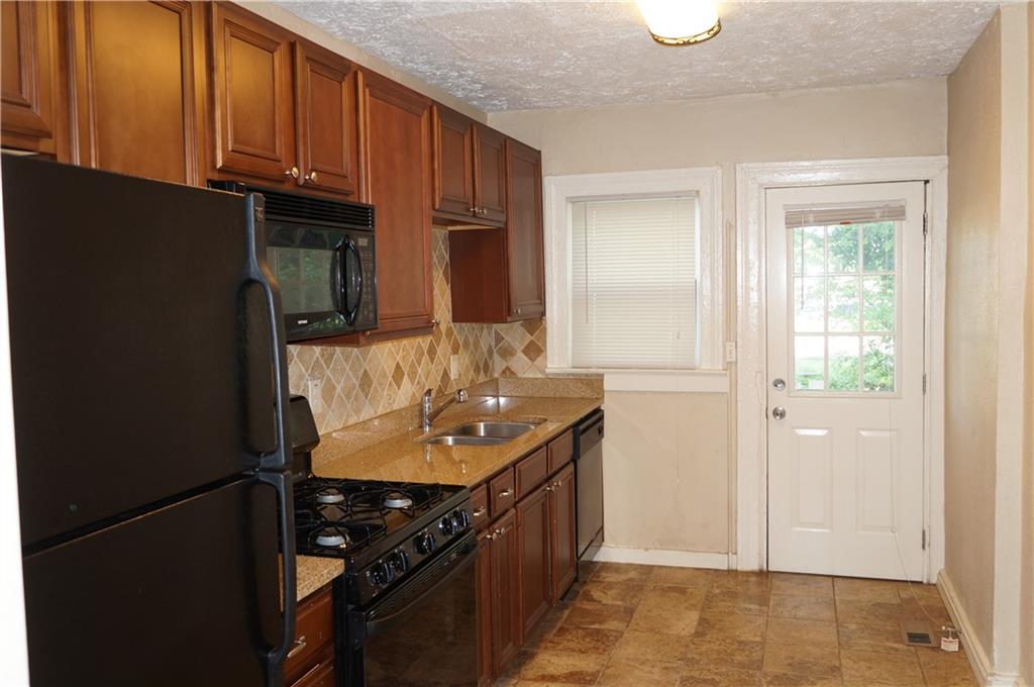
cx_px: 517
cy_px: 344
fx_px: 861
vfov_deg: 43.5
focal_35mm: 30
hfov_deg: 62.0
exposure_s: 1/60
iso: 500
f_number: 4
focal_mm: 20
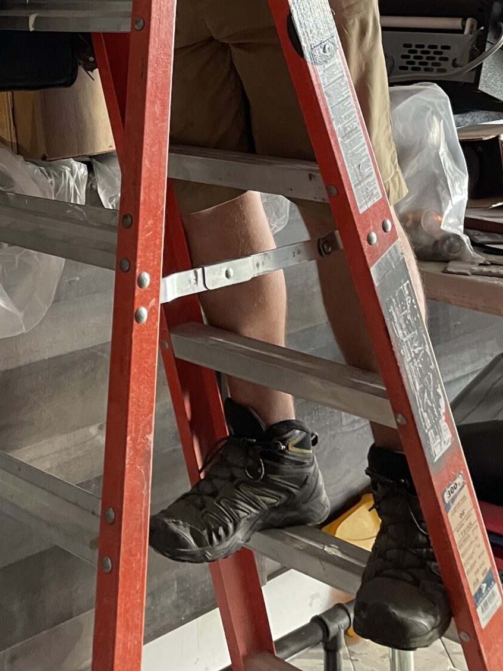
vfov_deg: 29.2
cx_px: 15
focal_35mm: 59
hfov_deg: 23.9
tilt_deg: +5.1
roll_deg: +1.0
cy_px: -85
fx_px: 1143
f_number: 1.6
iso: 250
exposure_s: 1/60
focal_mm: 4.2
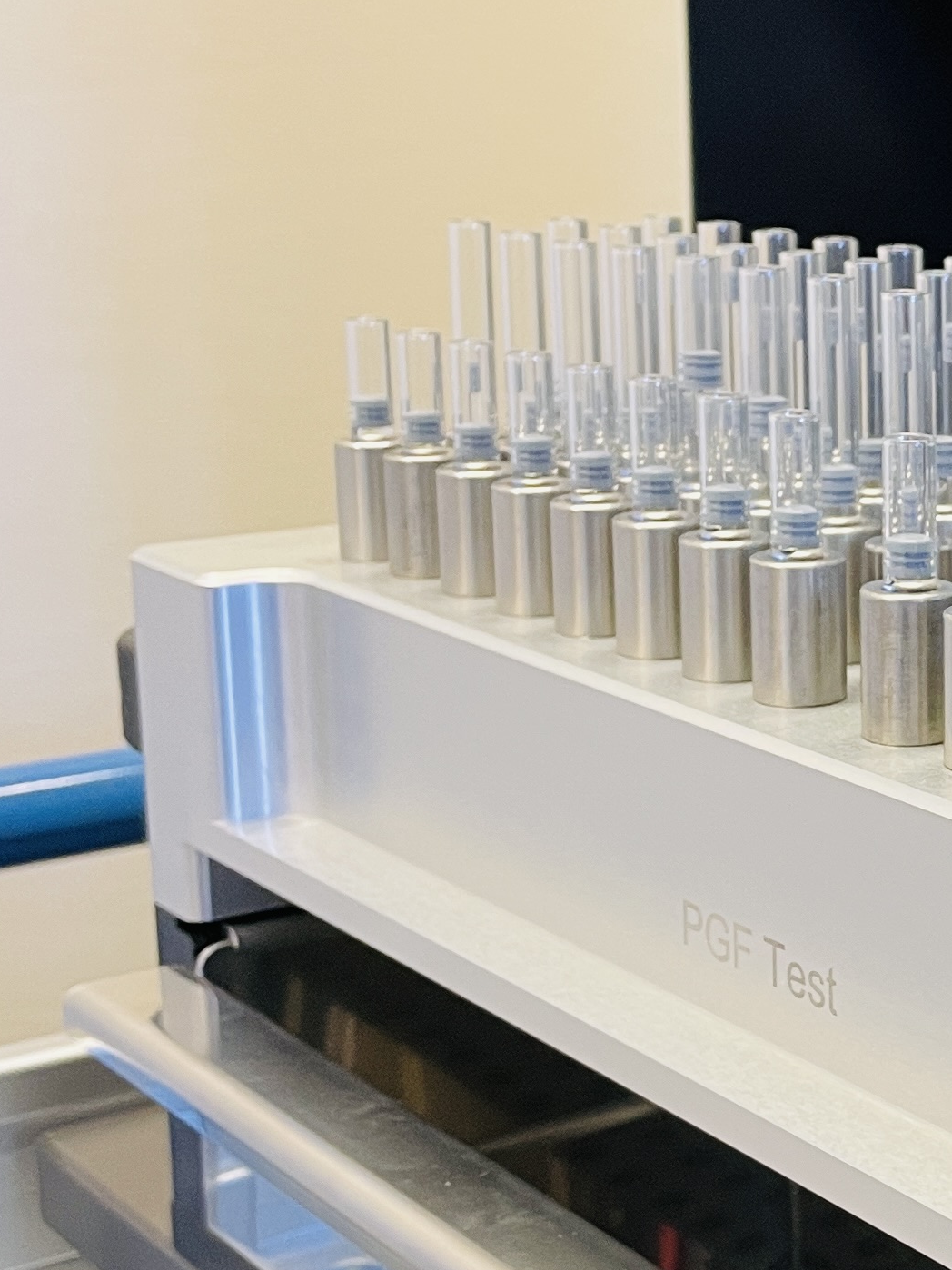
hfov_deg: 17.9
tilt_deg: -12.4
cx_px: 1361
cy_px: 637
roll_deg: -2.2
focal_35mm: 75
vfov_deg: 26.0
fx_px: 2751
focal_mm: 4.2
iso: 100
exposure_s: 1/50
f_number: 1.6
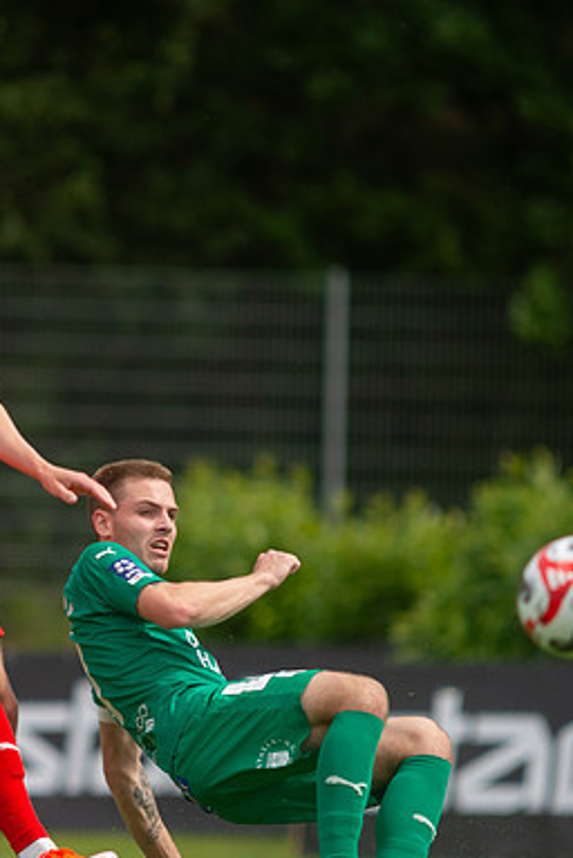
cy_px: 430
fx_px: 15132
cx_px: 116
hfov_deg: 2.2
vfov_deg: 3.2
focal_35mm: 635
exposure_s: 1/1600
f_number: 4
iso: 360
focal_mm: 420
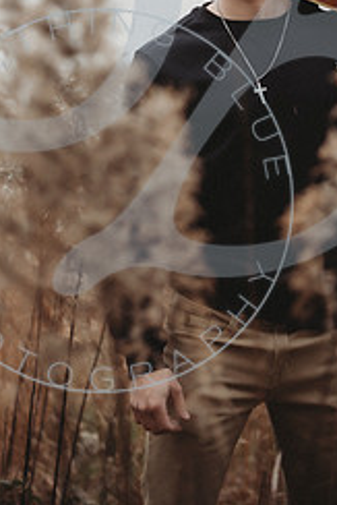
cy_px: 43
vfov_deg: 9.3
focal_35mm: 221
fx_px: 3099
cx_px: 194
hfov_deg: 6.2
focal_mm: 120
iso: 500
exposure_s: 1/320
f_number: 2.8
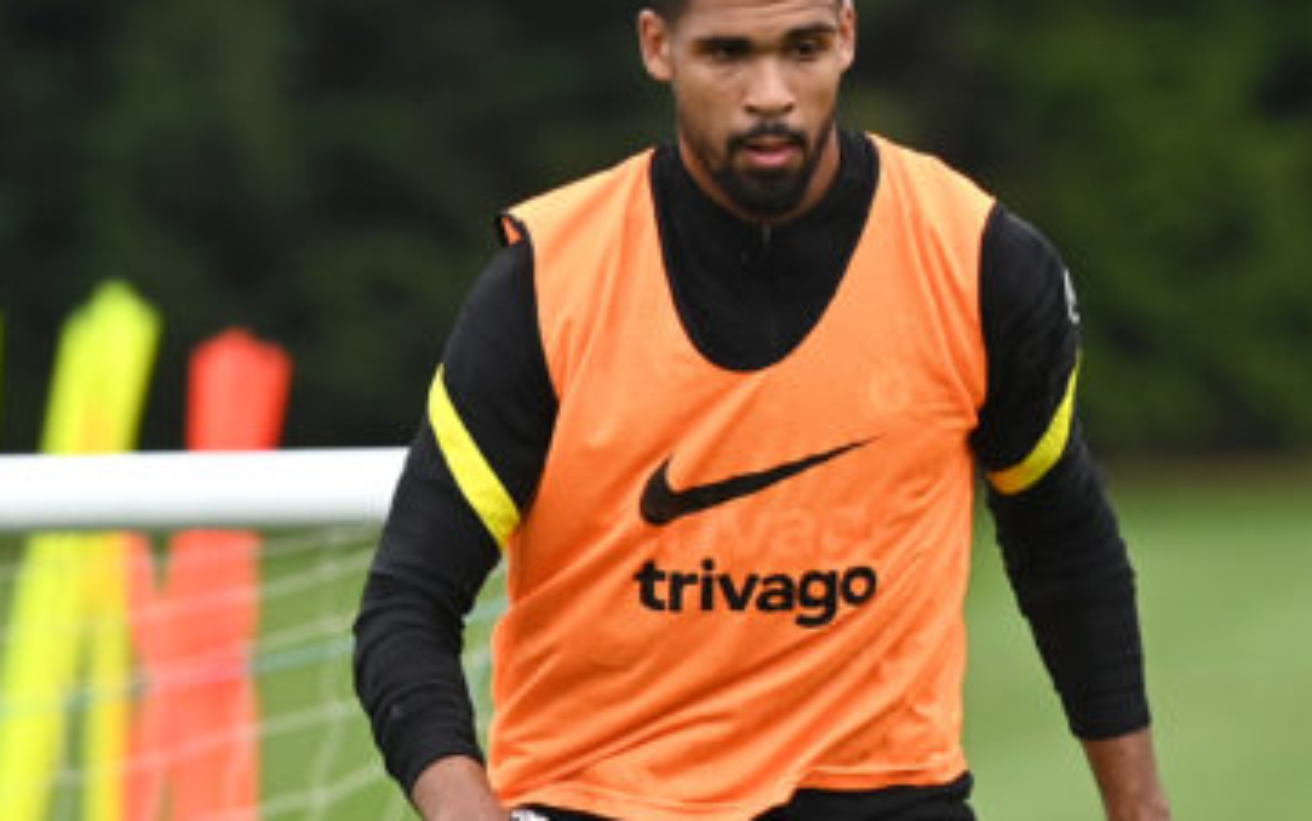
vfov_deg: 1.1
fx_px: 41389
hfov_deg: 1.8
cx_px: 218
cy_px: 848
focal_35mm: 1157
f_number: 5.6
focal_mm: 400
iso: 640
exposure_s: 1/1600
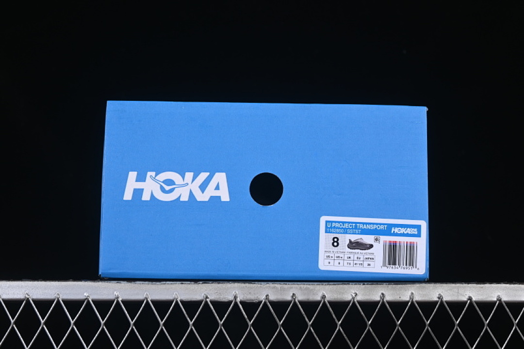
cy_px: 174
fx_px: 1092
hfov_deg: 27.0
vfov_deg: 18.2
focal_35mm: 75
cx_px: 262
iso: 160
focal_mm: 50
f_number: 8
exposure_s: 1/80
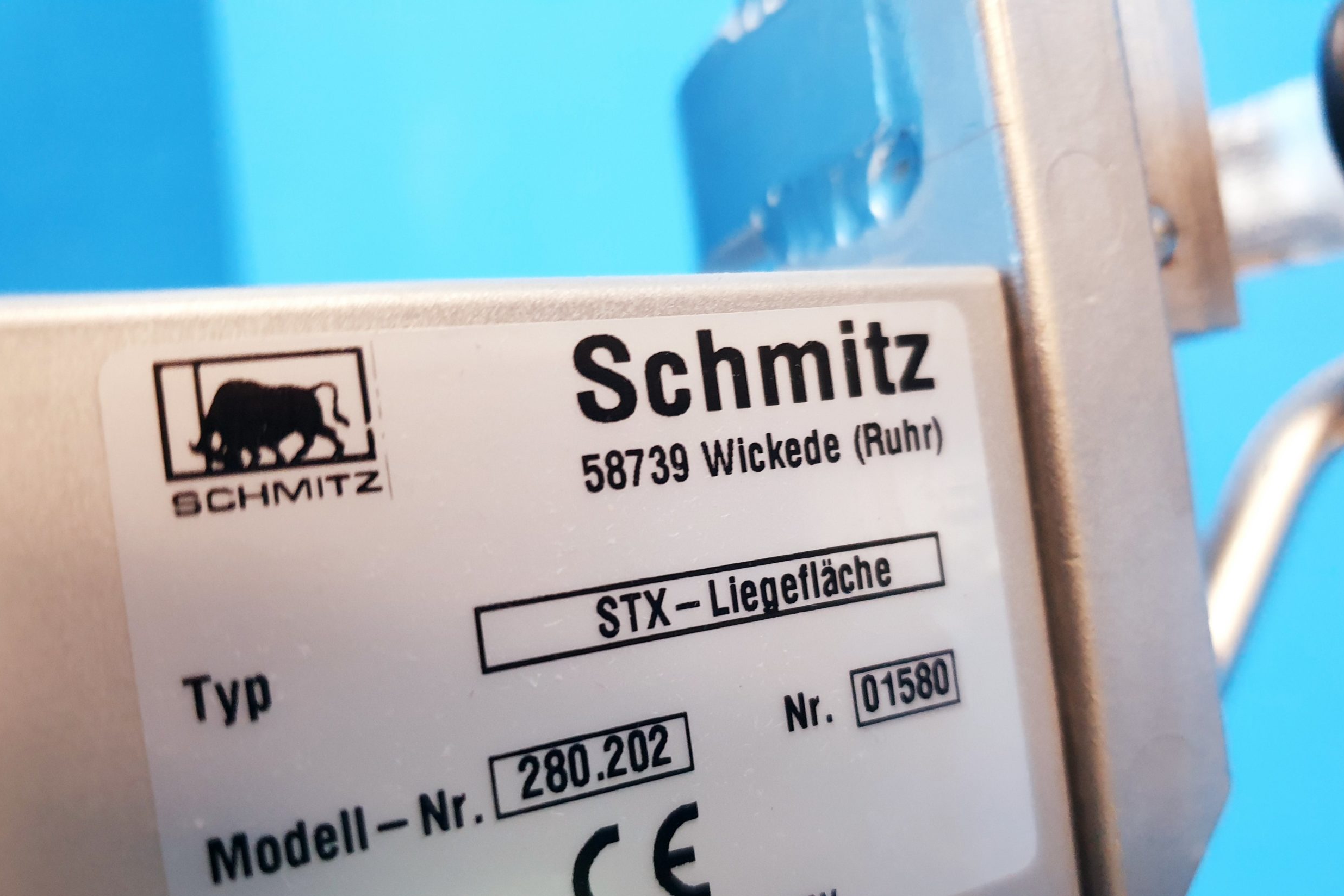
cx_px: 677
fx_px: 1045
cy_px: 520
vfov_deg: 46.2
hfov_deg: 65.5
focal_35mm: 28
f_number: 1.5
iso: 320
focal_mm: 4.3
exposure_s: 1/25
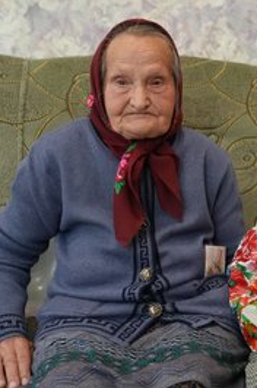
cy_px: 194
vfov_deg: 31.0
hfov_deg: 20.3
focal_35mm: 65
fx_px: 698
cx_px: 244
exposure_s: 1/160
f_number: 4
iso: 8000
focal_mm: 43
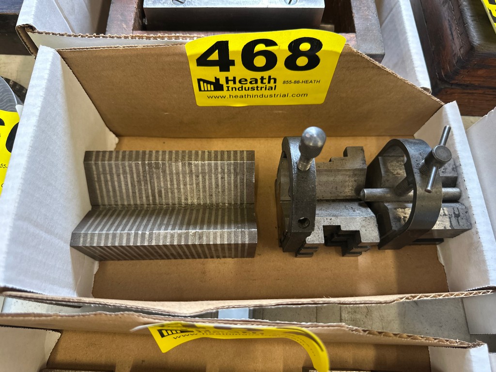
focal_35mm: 24
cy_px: 186
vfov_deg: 56.8
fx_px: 344
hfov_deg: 71.6
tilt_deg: -66.0
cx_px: 248
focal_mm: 6.86
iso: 250
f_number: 1.78
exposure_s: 1/60
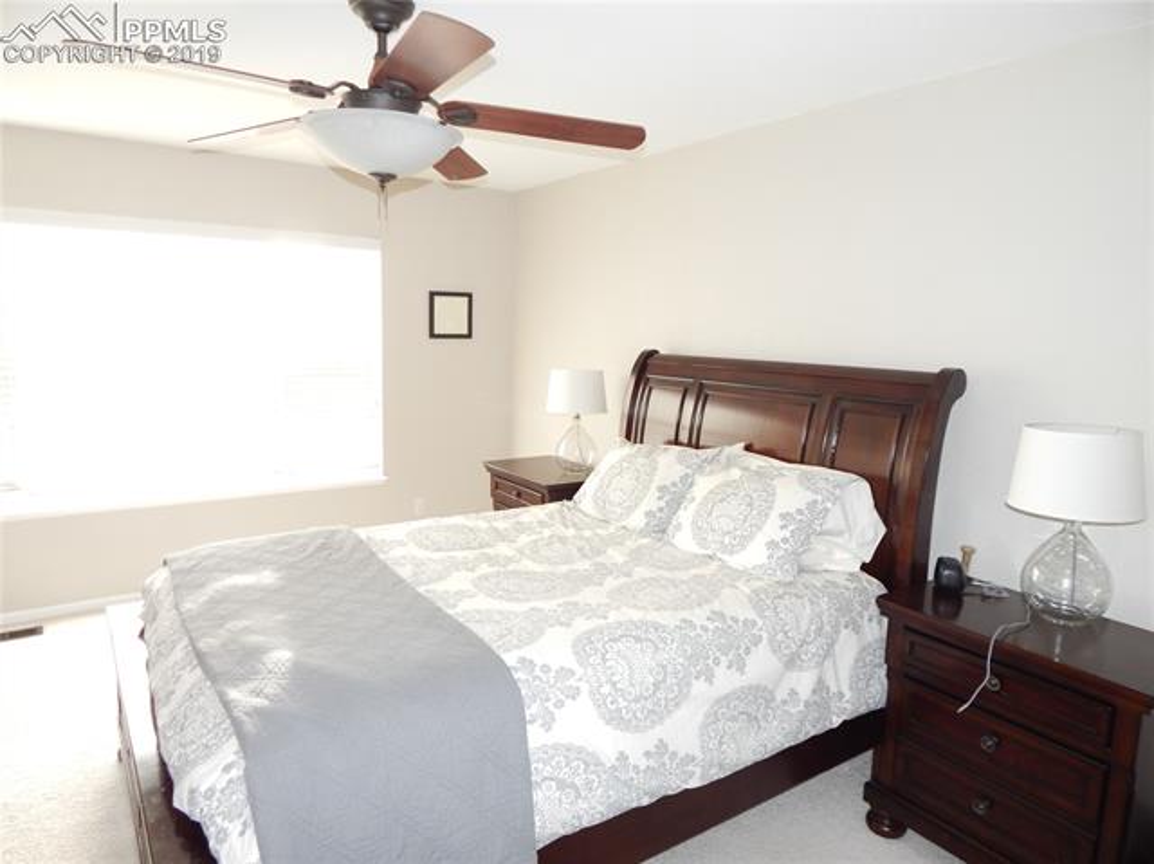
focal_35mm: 22
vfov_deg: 61.0
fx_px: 733
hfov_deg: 76.4
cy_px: 432
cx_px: 577
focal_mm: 4
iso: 200
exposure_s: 1/30
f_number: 3
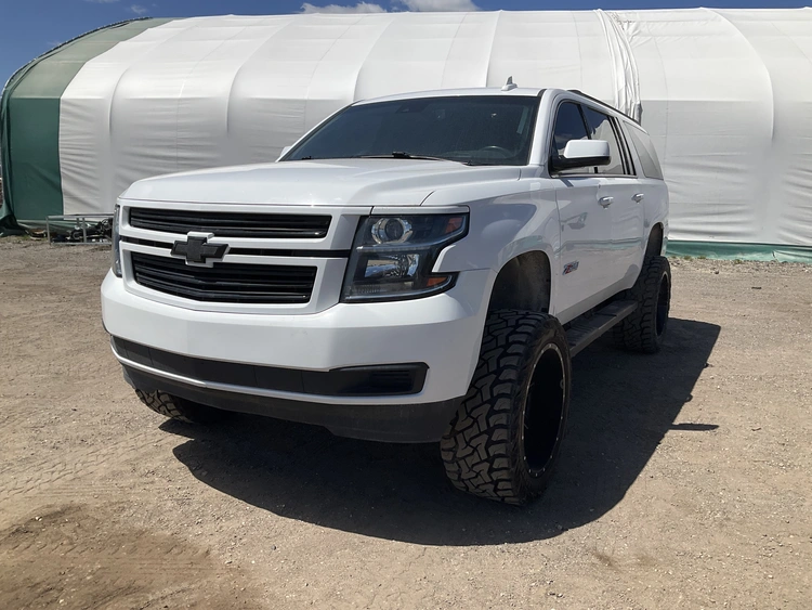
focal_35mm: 29
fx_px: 680
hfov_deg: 61.6
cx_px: 406
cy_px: 305
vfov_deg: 48.3
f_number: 1.8
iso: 25
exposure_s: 1/4405
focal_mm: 3
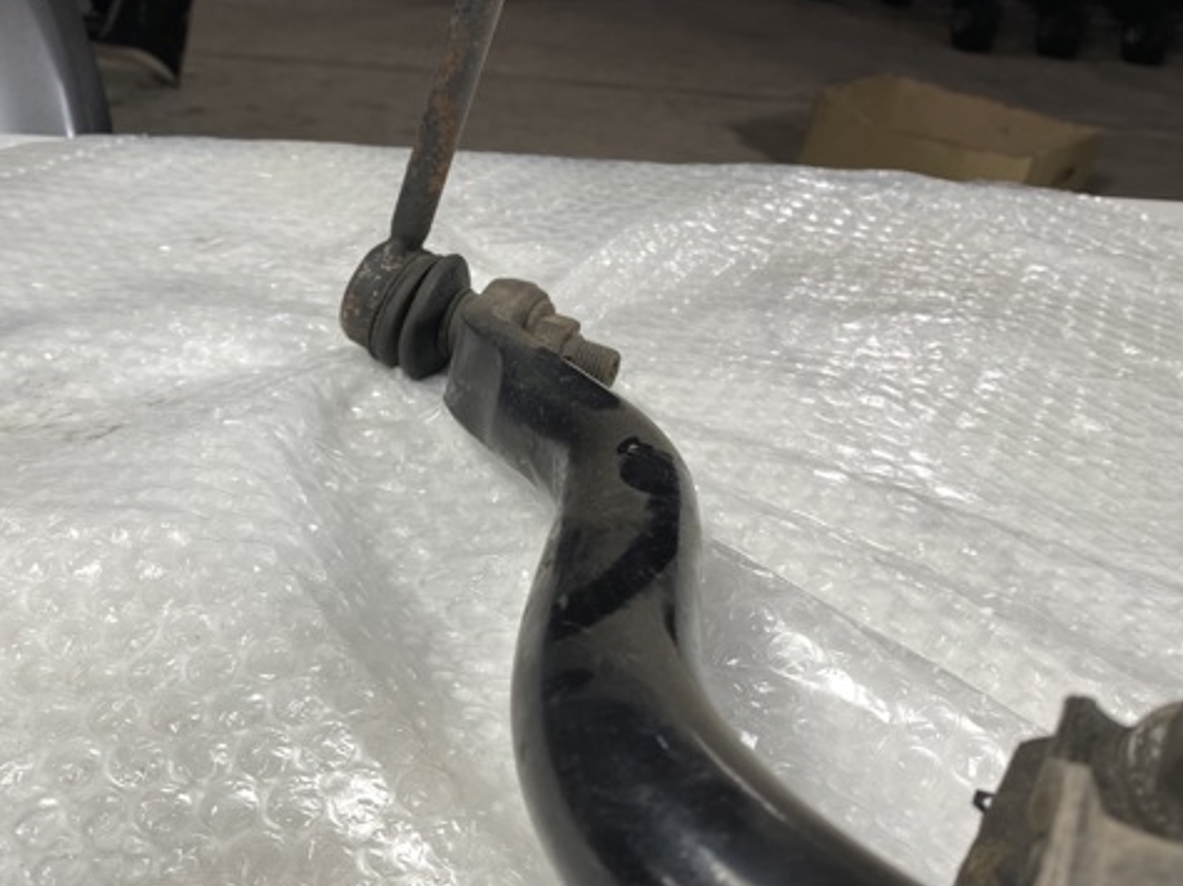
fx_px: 1196
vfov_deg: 40.6
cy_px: 482
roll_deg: -6.9
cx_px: 431
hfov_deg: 52.0
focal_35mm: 35
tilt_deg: -34.1
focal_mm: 4.25
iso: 32
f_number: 1.8
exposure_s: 1/100
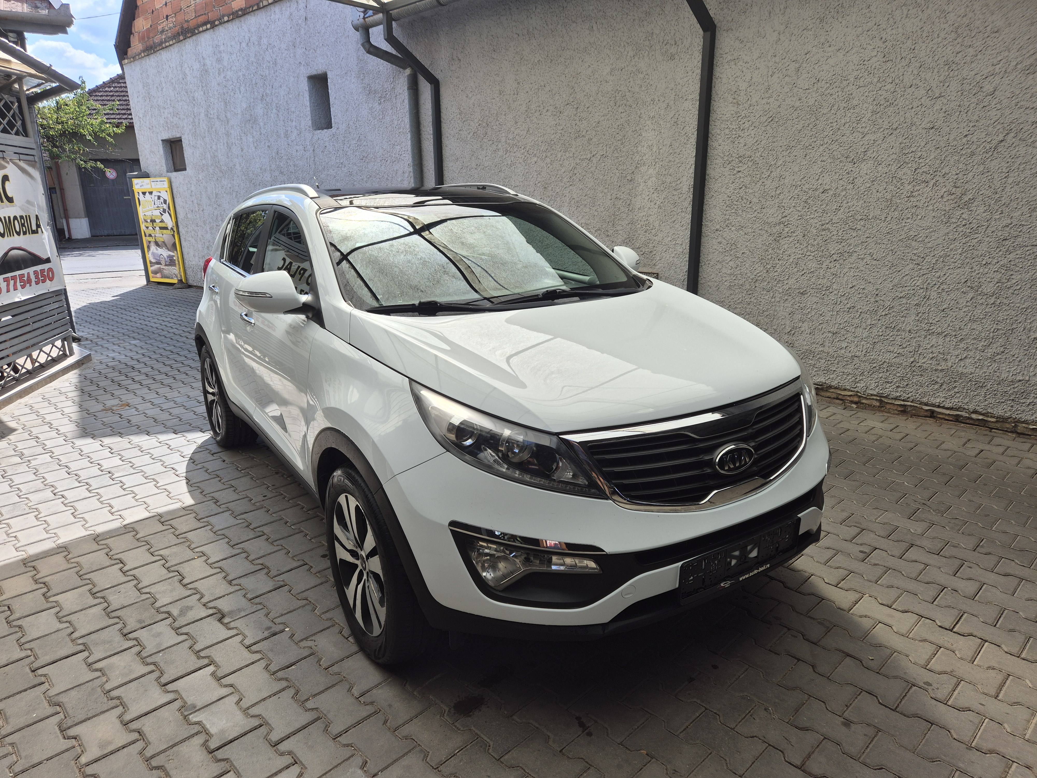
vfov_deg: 58.9
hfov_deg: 73.9
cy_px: 389
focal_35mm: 23
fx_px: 689
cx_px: 518
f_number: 1.8
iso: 25
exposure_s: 1/1004
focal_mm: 5.4
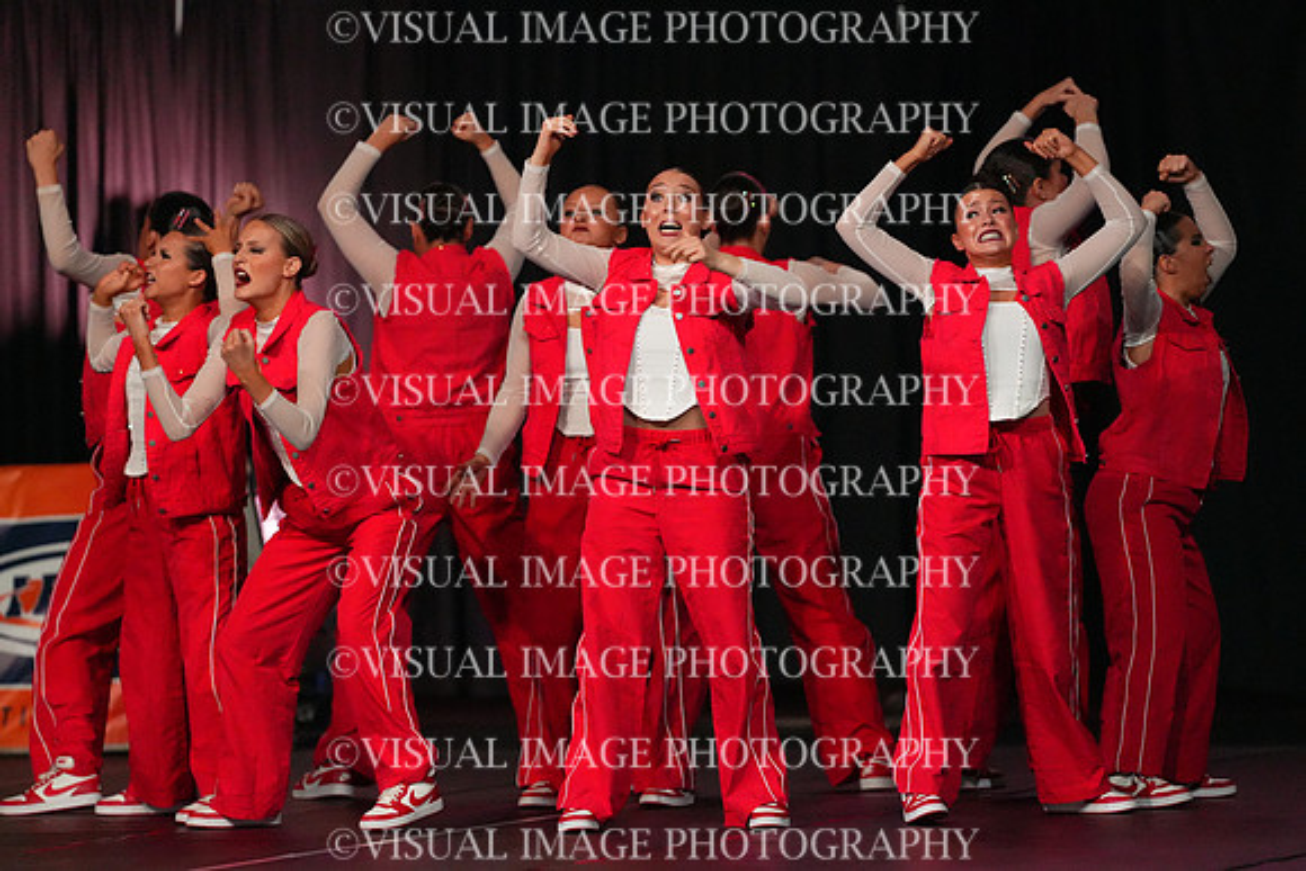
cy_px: 436
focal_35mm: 300
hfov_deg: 6.9
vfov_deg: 4.6
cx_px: 653
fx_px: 10885
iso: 16000
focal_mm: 300
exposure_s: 1/1250
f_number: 3.5
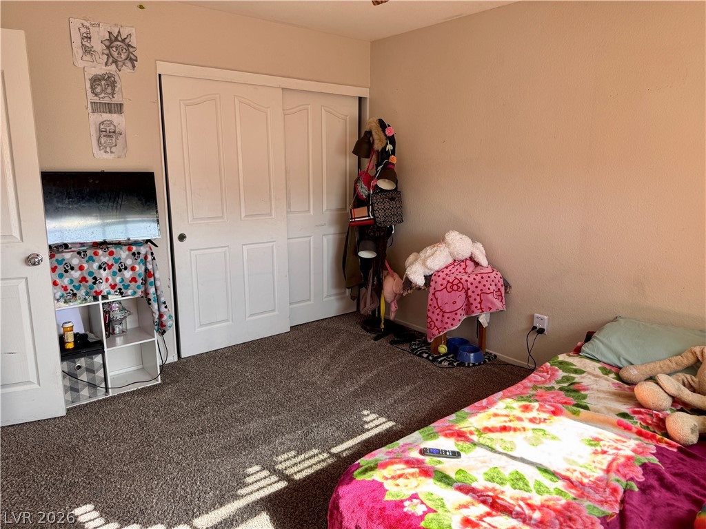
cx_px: 353
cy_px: 264
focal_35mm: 24
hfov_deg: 71.6
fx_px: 489
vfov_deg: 56.8
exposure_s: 1/121
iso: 50
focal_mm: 6.76
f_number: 1.78
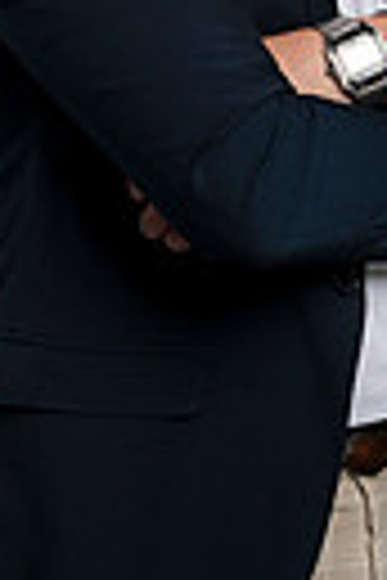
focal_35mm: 192
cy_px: 63
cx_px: 180
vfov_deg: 10.7
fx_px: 3096
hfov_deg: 7.2
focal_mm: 55
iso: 125
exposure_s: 1/160
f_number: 4
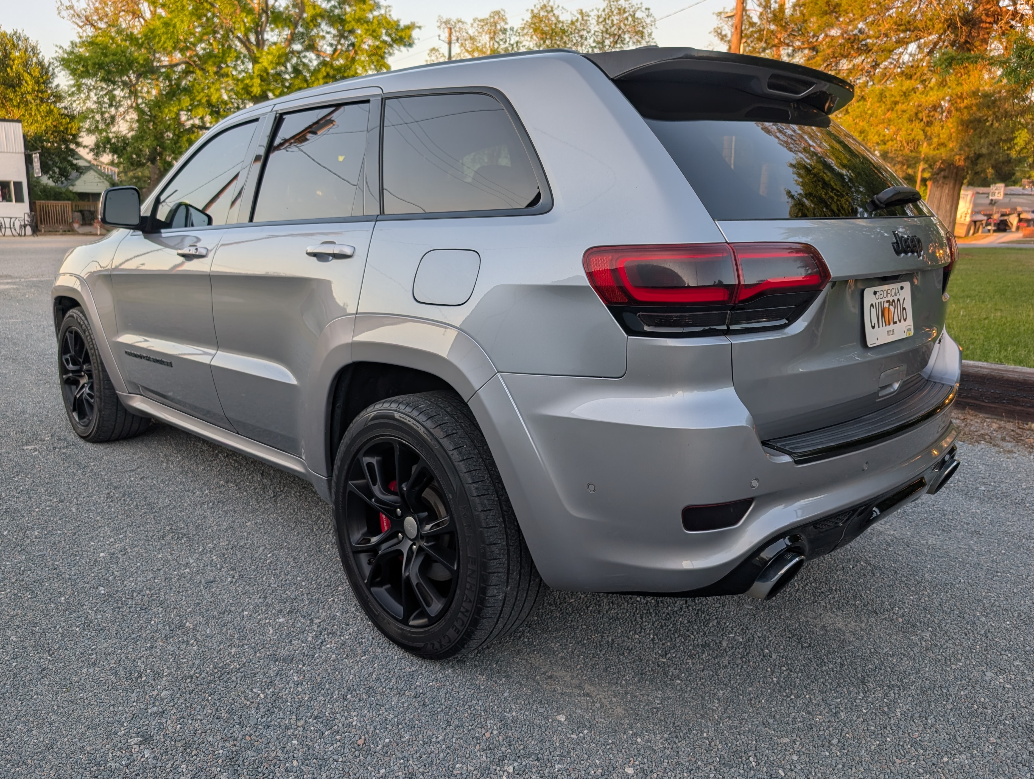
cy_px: 362
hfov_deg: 67.2
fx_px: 778
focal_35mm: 26
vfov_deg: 53.1
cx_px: 497
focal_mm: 6.9
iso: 25
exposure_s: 1/181
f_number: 1.68
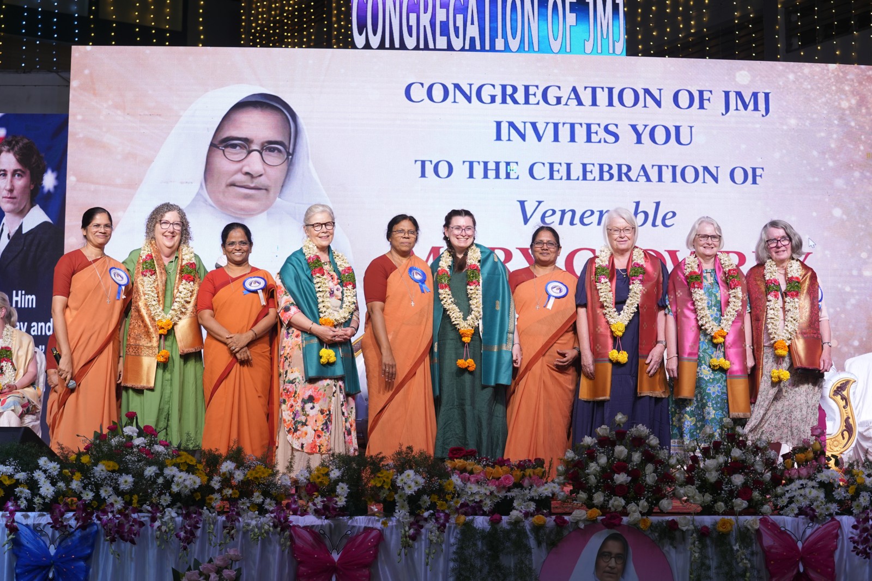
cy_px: 290
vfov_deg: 19.5
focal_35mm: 70
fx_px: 1696
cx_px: 436
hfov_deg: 28.8
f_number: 5
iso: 320
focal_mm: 70
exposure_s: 1/200
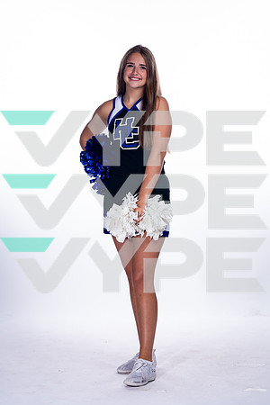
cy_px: 202
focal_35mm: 115
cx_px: 135
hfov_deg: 11.9
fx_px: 1294
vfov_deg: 17.8
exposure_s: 1/250
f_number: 5.6
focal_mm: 115
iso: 640
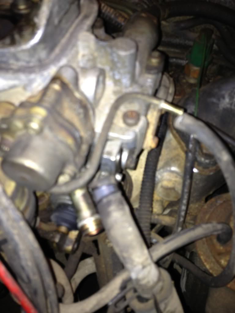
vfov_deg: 52.6
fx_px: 317
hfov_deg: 40.7
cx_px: 118
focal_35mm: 35
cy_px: 156
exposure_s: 1/25
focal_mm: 4.3
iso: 50
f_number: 2.4
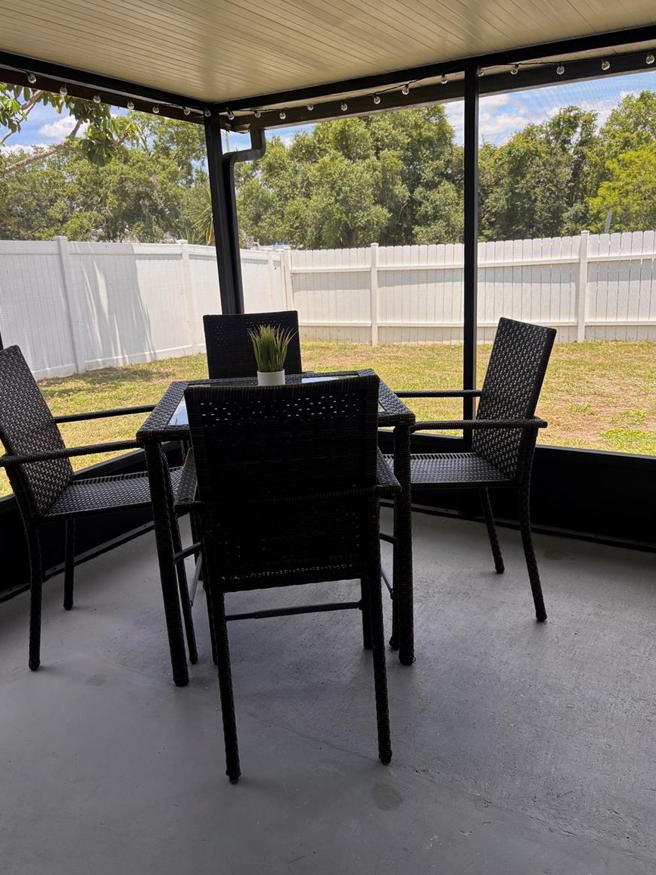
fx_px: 682
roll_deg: +1.4
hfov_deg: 51.4
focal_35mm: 27
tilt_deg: -16.3
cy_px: 438
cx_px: 327
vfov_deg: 65.3
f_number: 1.6
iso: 50
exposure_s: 1/571
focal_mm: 5.96
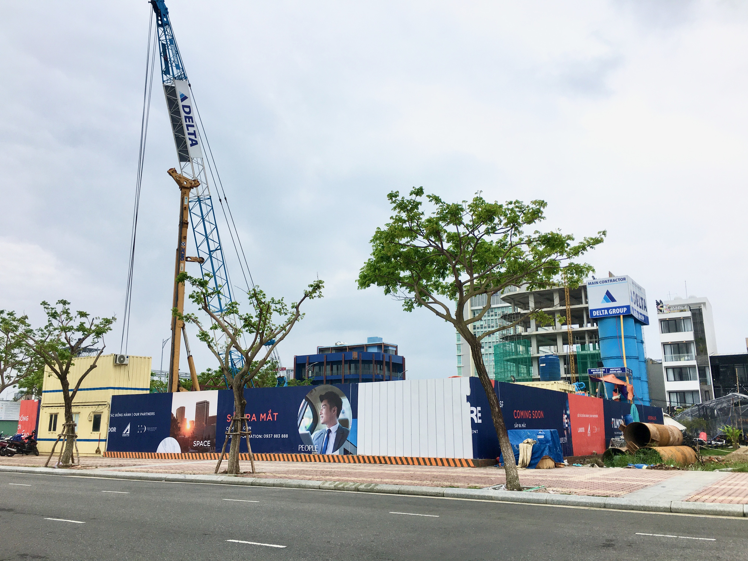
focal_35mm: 29
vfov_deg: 48.2
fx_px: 627
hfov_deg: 61.7
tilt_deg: +14.4
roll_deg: -0.4
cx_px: 374
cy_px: 280
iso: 25
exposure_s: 1/746
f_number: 2.2
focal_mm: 4.15
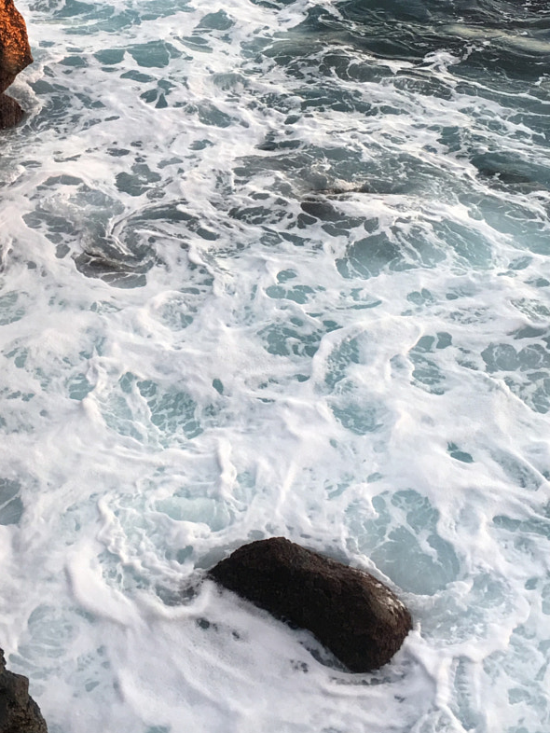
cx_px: 117
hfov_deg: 24.5
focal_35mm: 59
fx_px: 1249
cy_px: 142
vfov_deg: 31.8
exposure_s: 1/33
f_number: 2.2
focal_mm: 4.15
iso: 25
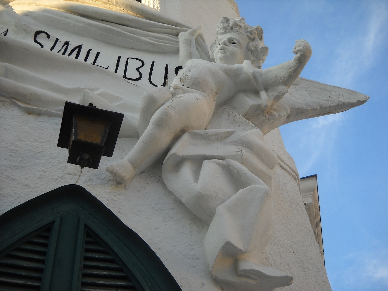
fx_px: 460
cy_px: 146
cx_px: 194
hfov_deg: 45.8
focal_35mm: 41
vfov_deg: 35.1
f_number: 3.1
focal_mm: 6.72
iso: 64
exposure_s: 1/337
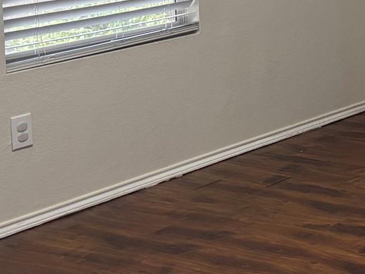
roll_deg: +1.6
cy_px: -130
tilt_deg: -2.1
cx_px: 611
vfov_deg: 13.9
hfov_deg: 17.0
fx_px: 1054
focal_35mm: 100
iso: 125
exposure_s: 1/120
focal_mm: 5.96
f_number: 1.6
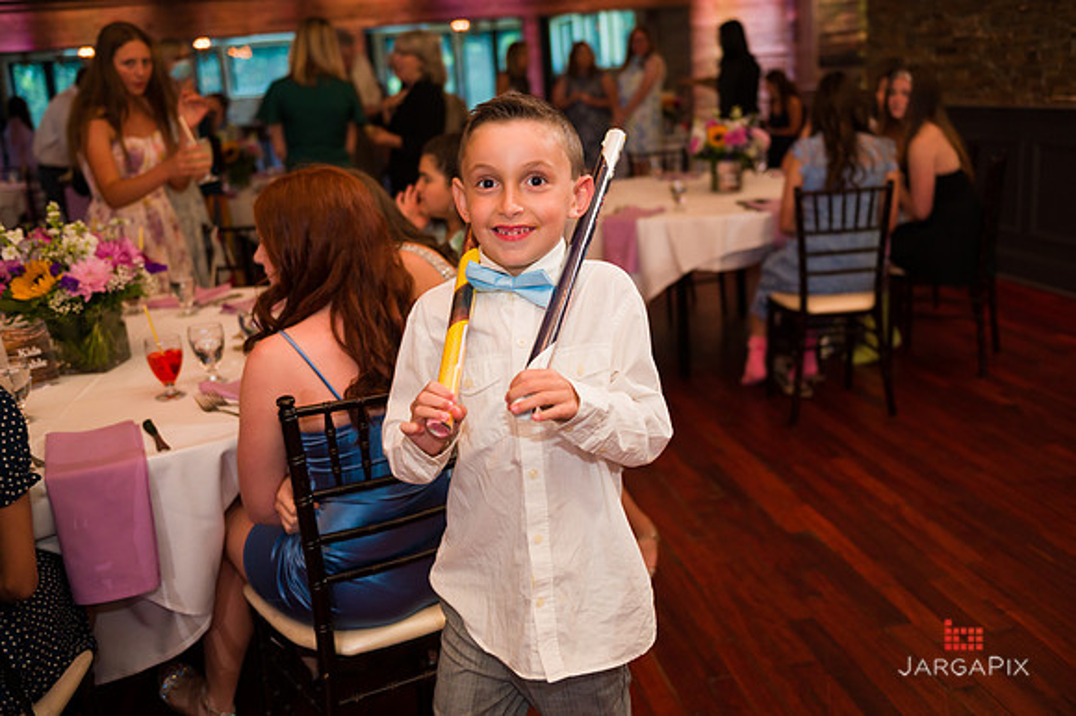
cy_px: 358
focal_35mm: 36
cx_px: 538
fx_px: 1075
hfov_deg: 53.2
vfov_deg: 36.8
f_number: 3.2
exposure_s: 1/125
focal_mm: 36
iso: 1250
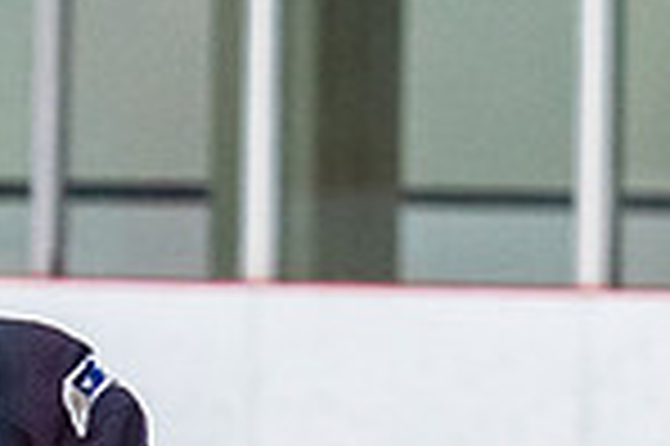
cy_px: 656
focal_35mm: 865
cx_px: -323
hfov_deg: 2.4
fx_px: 16081
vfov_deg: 1.6
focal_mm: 122
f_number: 2.8
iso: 1800
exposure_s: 1/640
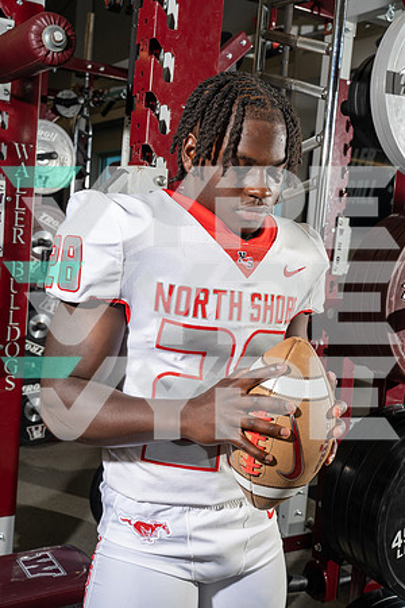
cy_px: 304
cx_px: 202
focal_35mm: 41
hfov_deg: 32.6
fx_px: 692
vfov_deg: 47.4
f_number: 8
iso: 320
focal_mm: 41
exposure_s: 1/250
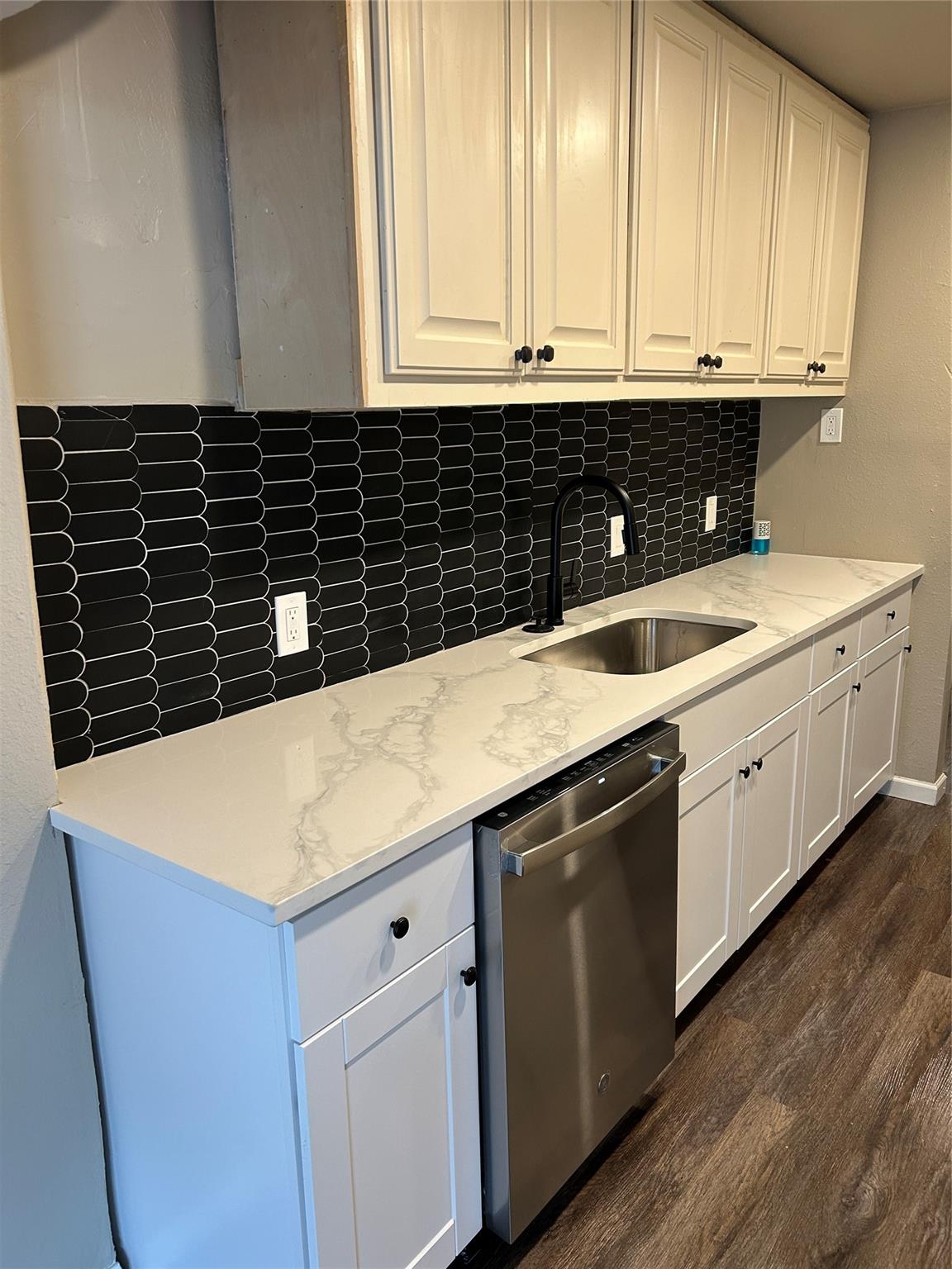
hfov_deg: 53.1
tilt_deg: -12.6
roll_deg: +1.2
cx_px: 476
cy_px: 634
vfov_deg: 67.3
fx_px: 953
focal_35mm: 26
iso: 100
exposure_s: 1/60
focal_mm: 5.7
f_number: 1.5
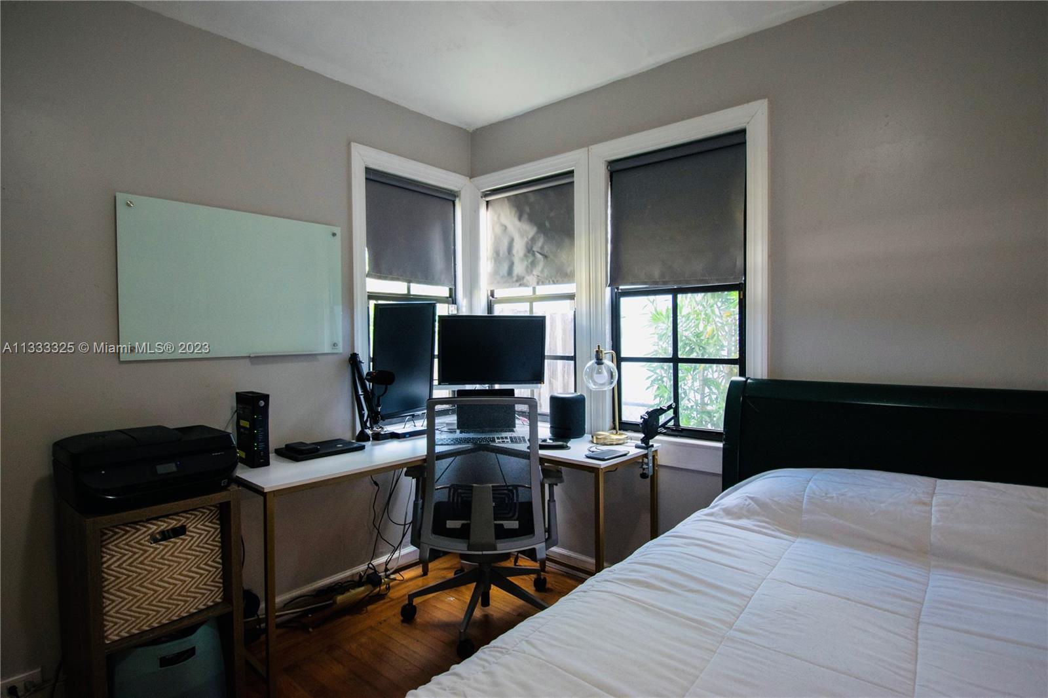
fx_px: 524
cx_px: 524
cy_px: 349
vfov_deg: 67.4
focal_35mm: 18
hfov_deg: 90.0
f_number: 4
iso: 640
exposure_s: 1/60
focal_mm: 12
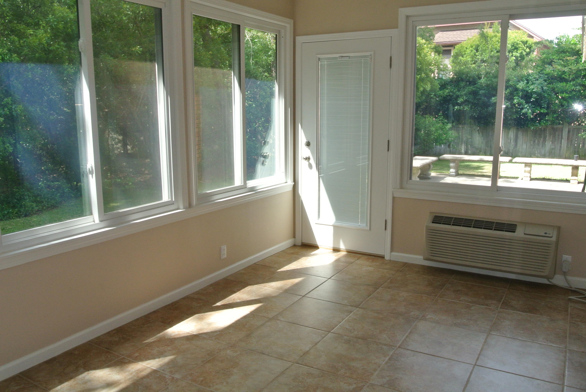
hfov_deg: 63.6
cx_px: 293
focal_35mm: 29
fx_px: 473
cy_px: 196
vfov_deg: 45.1
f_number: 10
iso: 400
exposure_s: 1/60
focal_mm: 11
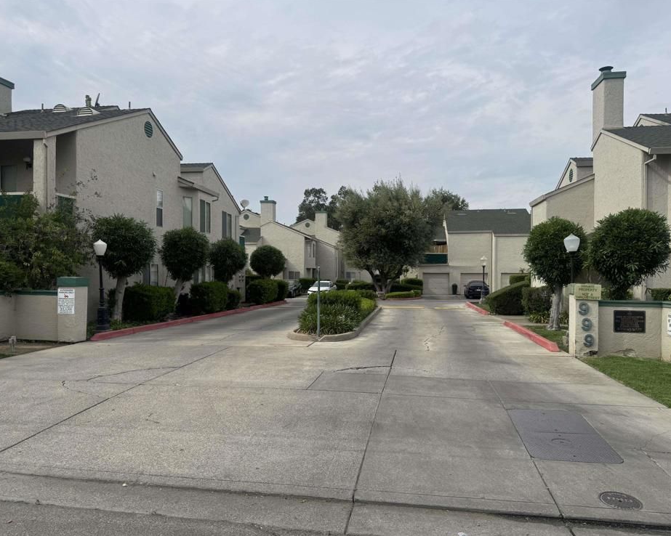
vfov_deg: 54.9
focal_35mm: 26
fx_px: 516
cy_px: 276
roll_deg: -1.1
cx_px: 332
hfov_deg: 66.0
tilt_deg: -1.6
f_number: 1.78
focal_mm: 6.76
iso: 80
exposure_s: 1/5814
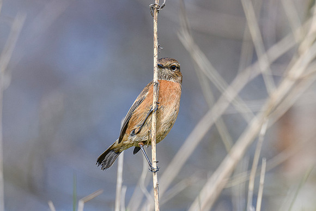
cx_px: 206
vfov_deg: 1.2
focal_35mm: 1186
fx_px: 10409
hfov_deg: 1.7
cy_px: 92
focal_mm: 400
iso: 560
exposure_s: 1/1600
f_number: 6.3
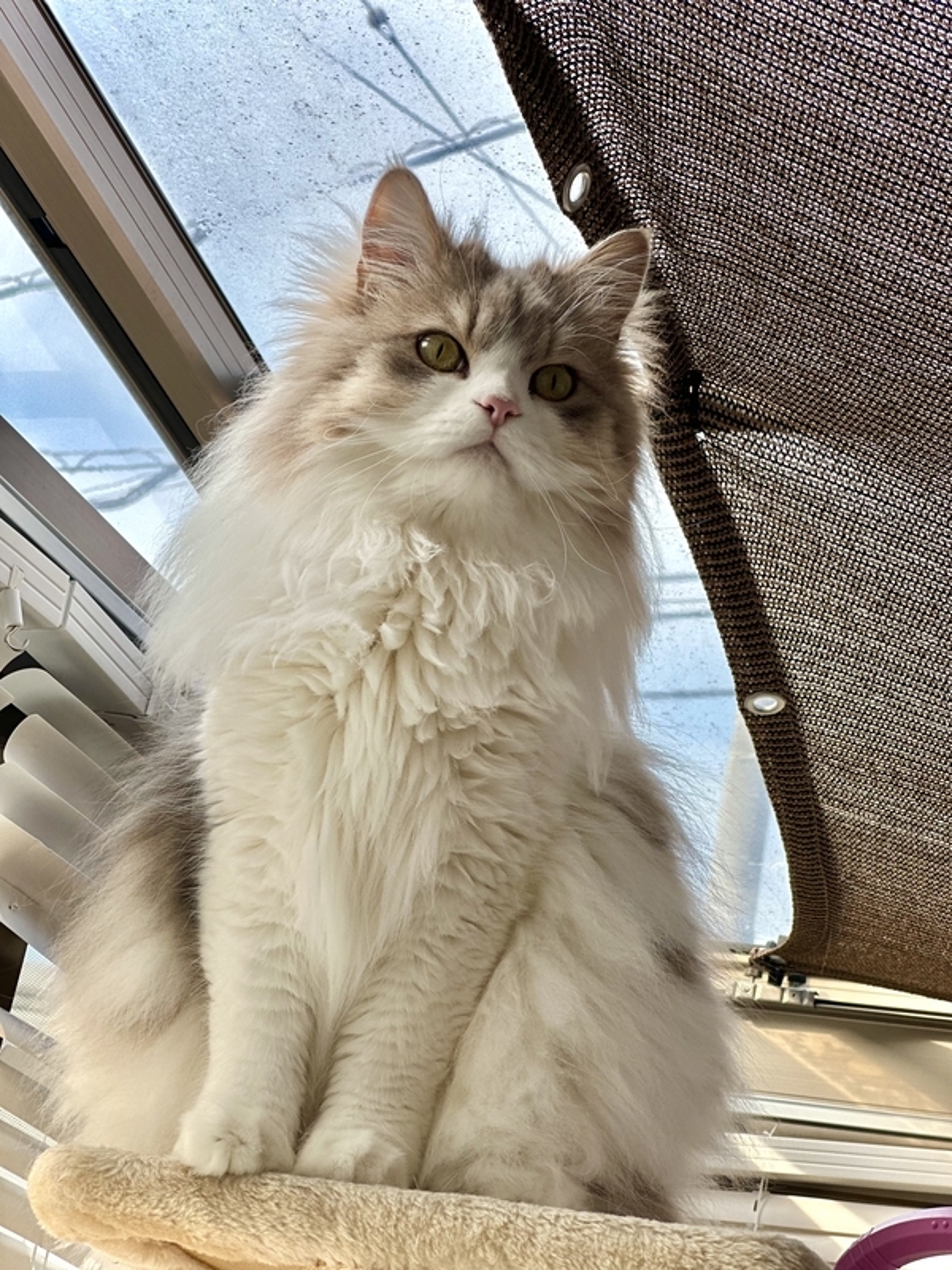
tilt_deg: +22.3
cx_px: 476
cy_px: 635
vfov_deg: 25.3
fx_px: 2824
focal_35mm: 77
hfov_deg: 19.1
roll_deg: -11.8
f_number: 2.8
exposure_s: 1/121
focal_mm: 9
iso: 25
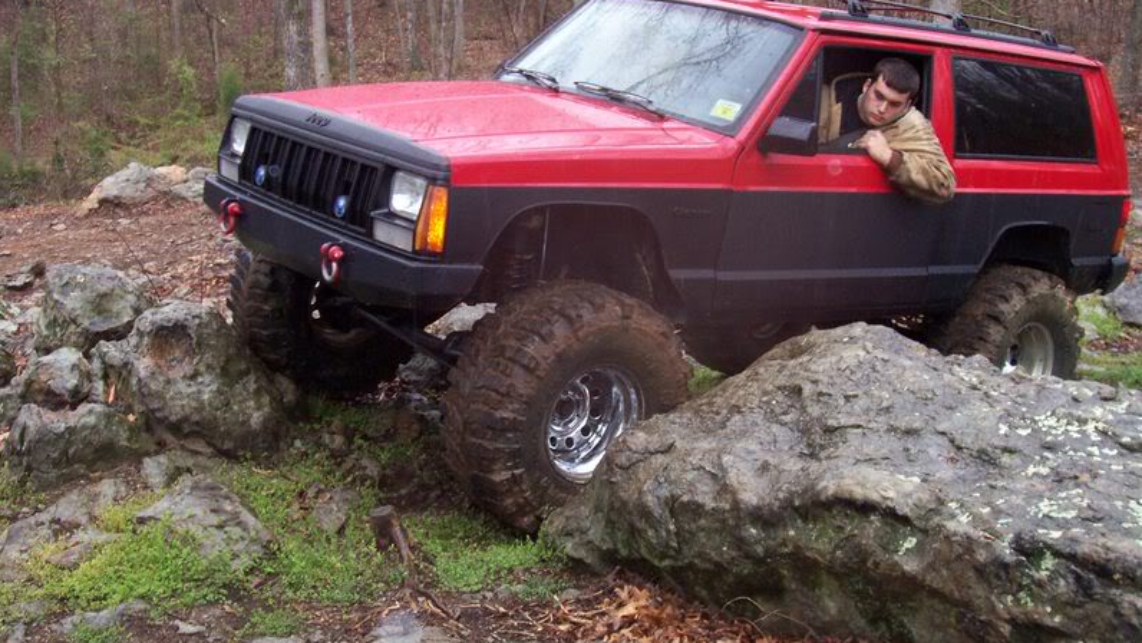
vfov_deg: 26.0
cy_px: 304
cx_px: 572
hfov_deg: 44.6
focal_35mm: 46
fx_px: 1393
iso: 140
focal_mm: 7
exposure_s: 1/120
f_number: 2.9
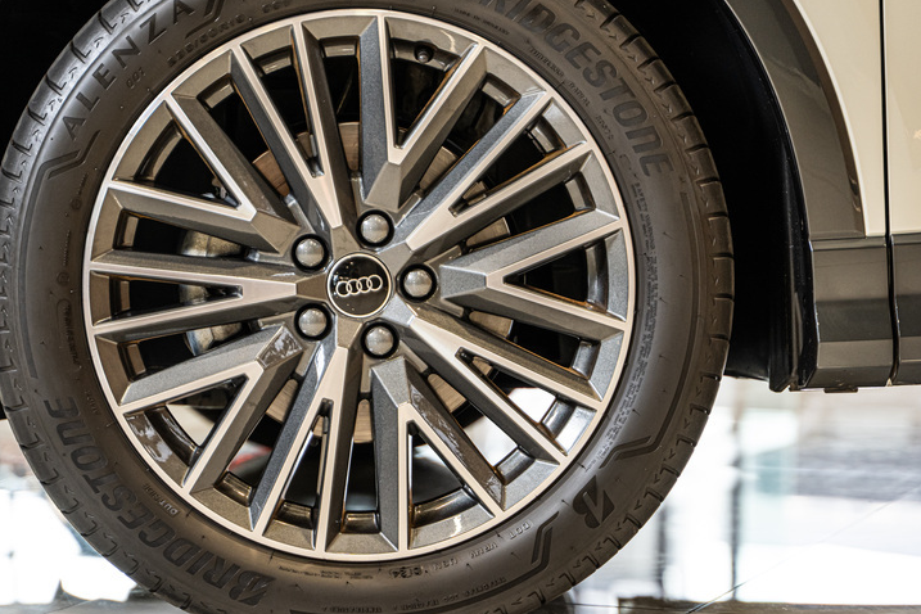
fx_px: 2737
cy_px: 289
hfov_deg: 19.1
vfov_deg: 12.8
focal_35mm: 107
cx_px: 377
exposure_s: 1/160
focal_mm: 75
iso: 640
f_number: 2.8
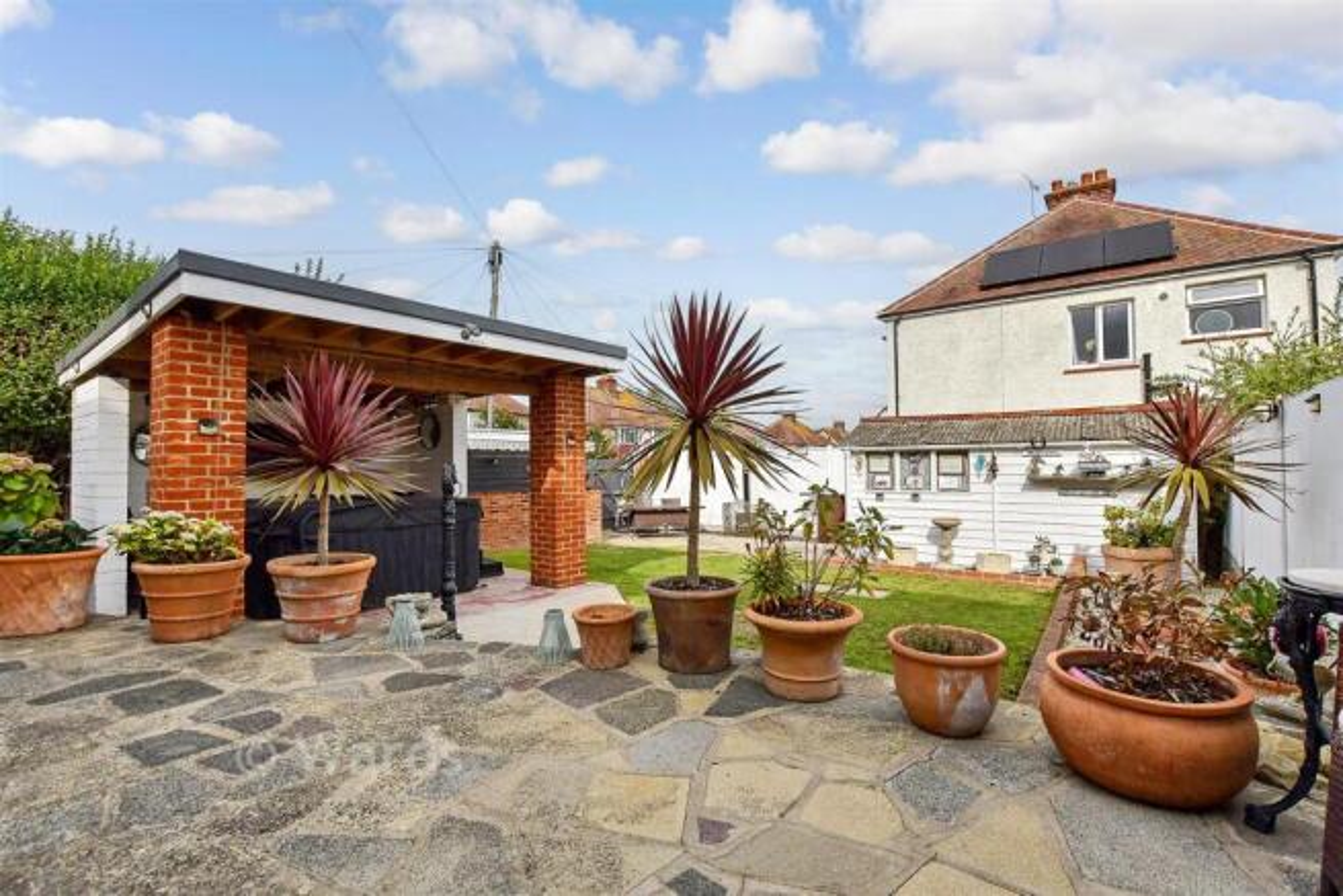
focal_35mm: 15
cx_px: 672
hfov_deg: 100.4
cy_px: 448
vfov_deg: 77.4
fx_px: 560
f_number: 9
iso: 1000
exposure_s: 1/2500
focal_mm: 10
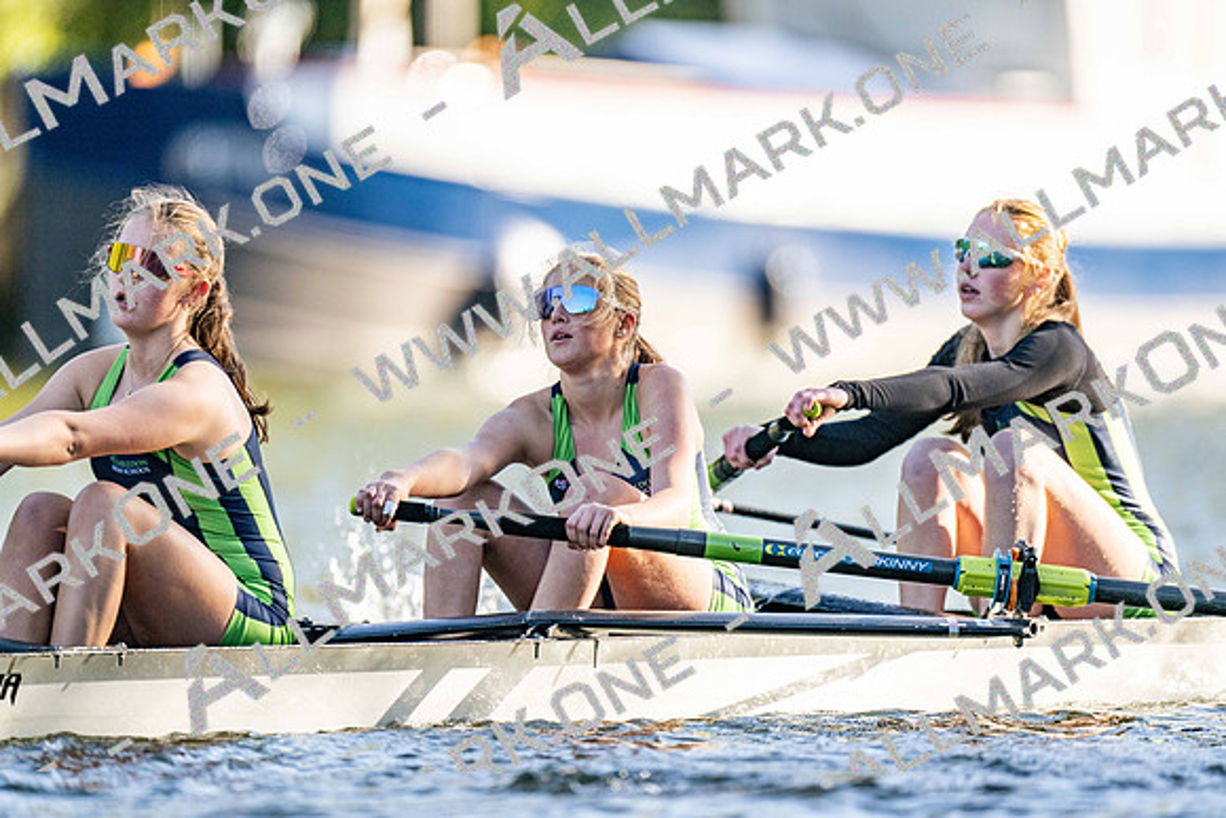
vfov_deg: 2.3
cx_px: 613
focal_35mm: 600
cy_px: 409
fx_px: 20437
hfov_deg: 3.4
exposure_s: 1/2500
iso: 500
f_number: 4
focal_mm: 600
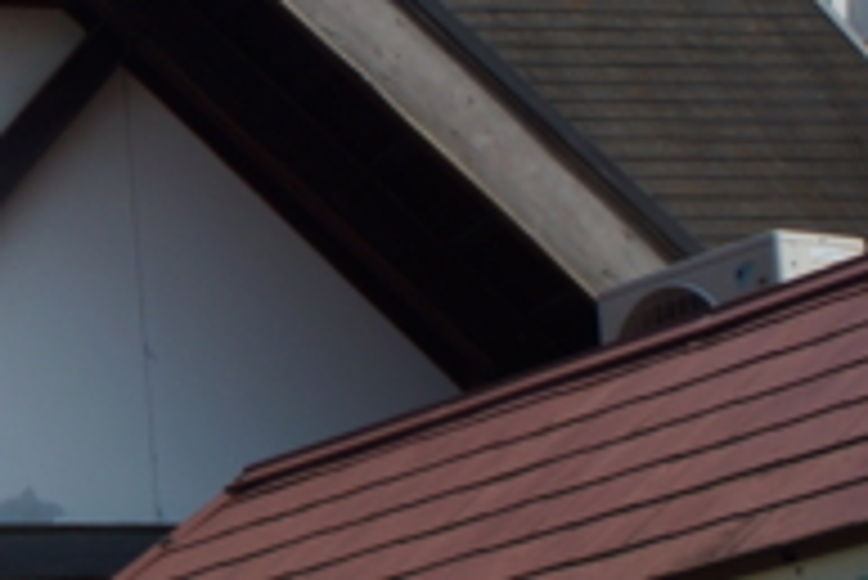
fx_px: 4198
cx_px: -801
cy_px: 124
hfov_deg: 10.9
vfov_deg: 7.9
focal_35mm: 174
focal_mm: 28
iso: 100
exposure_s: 1/400
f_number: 8
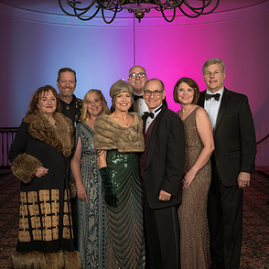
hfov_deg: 26.5
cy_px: 102
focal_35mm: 65
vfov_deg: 26.4
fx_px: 571
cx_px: 133
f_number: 8
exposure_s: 1/250
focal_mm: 50
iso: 100
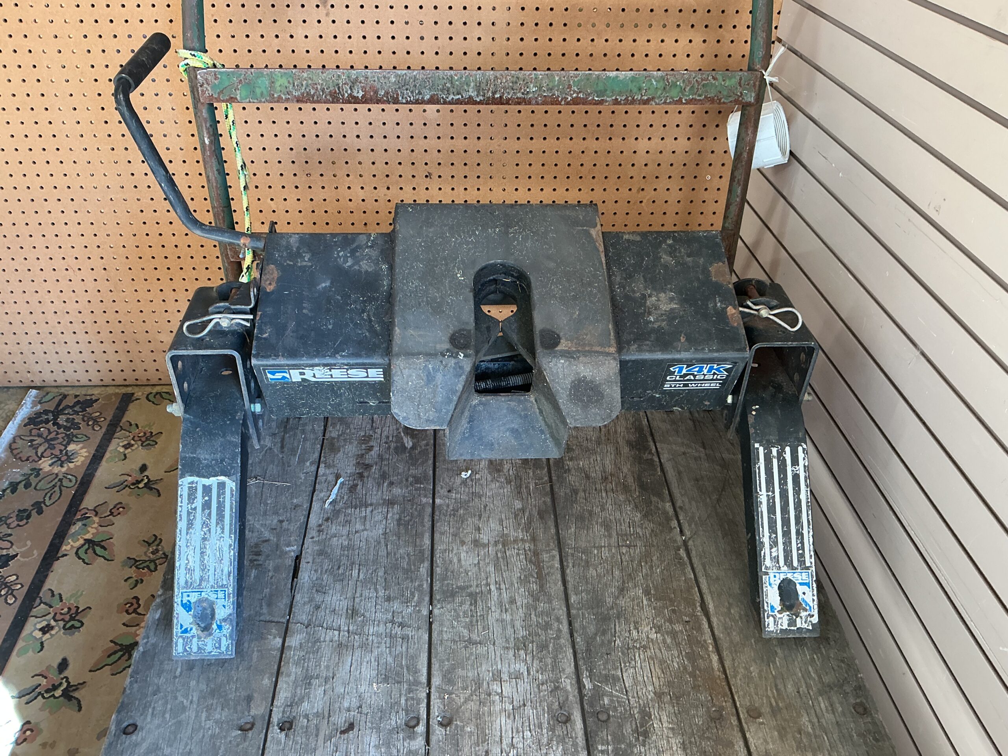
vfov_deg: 48.2
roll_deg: -0.7
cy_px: 378
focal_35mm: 29
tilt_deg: -35.1
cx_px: 504
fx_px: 844
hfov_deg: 61.7
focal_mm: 3
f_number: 1.8
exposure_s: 1/60
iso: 80
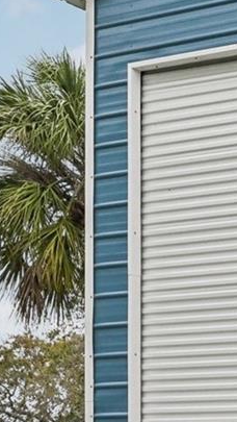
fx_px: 1084
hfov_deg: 10.6
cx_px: 575
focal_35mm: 97
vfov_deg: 21.9
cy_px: 283
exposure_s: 1/400
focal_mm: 23.5
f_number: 8
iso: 400
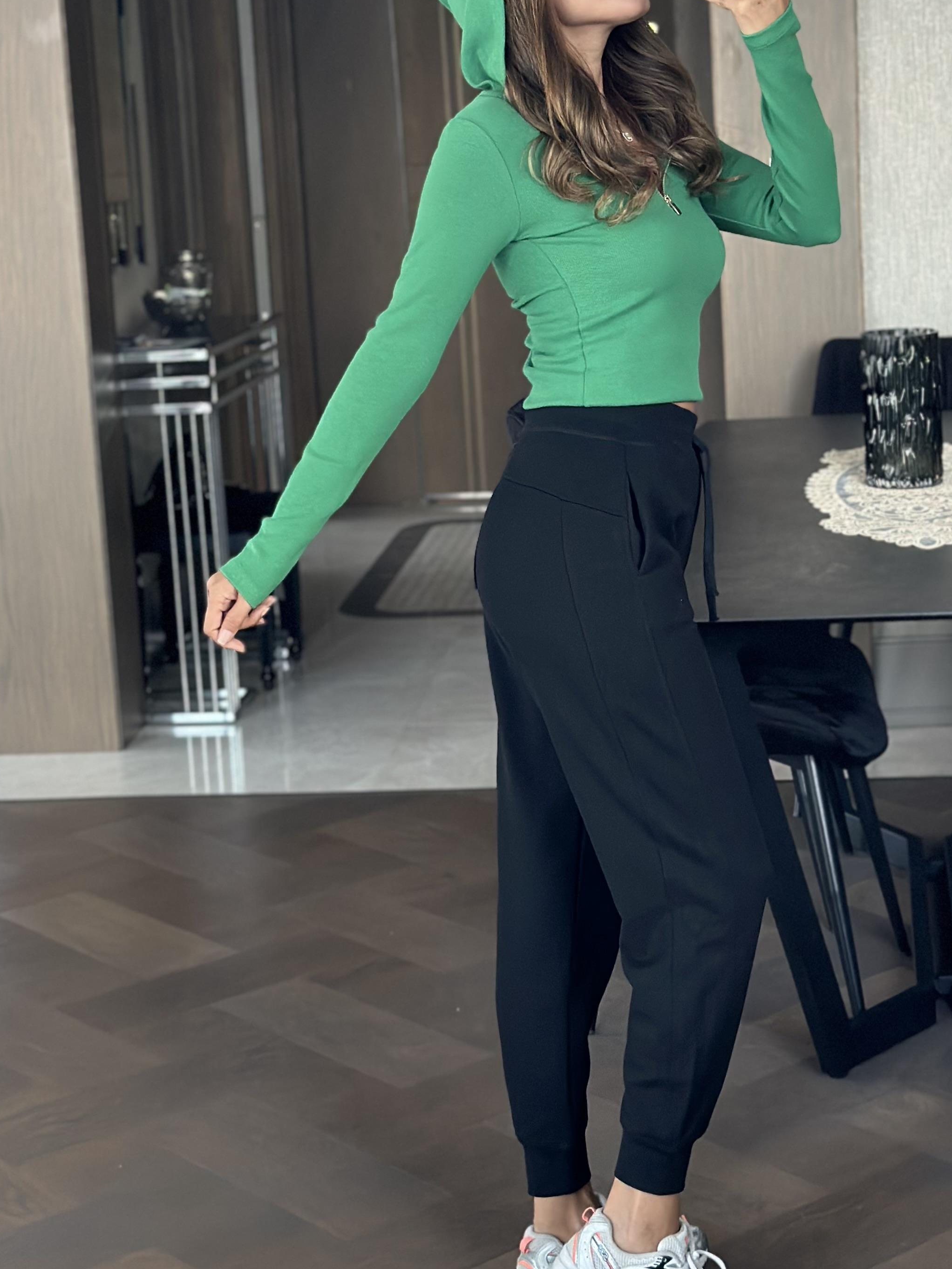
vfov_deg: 27.4
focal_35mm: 71
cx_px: 604
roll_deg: +3.5
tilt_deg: -19.4
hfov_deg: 20.7
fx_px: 2604
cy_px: 540
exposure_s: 1/48
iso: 400
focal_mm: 6.86
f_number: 1.78
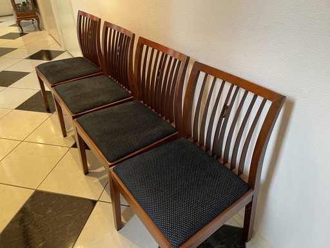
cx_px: 165
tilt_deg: -33.5
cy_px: 124
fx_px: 248
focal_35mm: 26
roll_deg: +2.3
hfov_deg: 67.3
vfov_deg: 53.1
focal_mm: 4.2
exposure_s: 1/50
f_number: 1.6
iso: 320
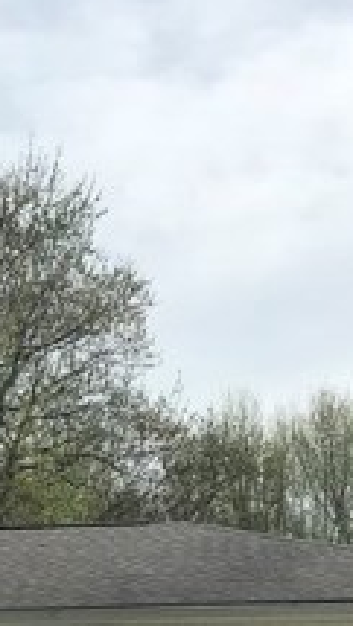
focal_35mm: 109
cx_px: -166
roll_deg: -0.5
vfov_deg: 17.8
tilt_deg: -2.0
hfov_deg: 10.7
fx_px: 1813
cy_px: 906
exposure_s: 1/3300
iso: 20
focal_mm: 3.99
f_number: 1.8
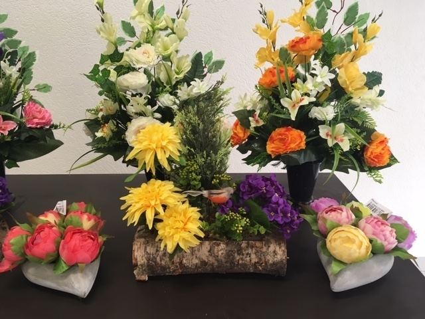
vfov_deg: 48.2
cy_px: 160
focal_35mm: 29
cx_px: 212
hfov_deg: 61.7
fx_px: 356
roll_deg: -0.5
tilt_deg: -21.6
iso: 64
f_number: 2.2
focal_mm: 4.15
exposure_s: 1/33
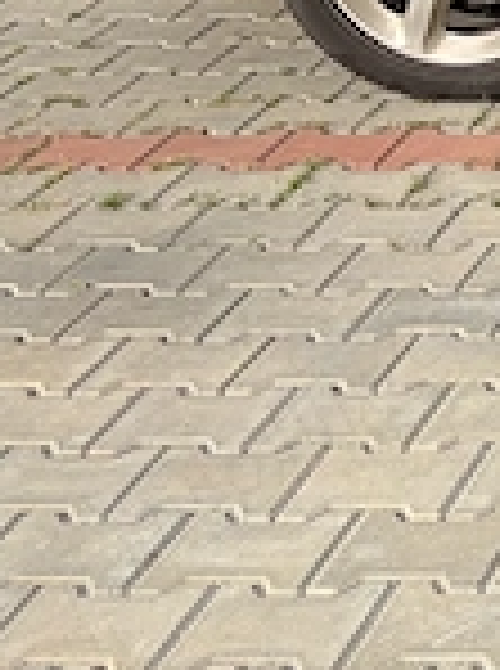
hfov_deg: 11.2
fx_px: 2031
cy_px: -238
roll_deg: -0.1
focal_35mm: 105
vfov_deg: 17.4
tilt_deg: -12.5
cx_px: 1288
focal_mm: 5.96
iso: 50
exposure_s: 1/2141
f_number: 1.6
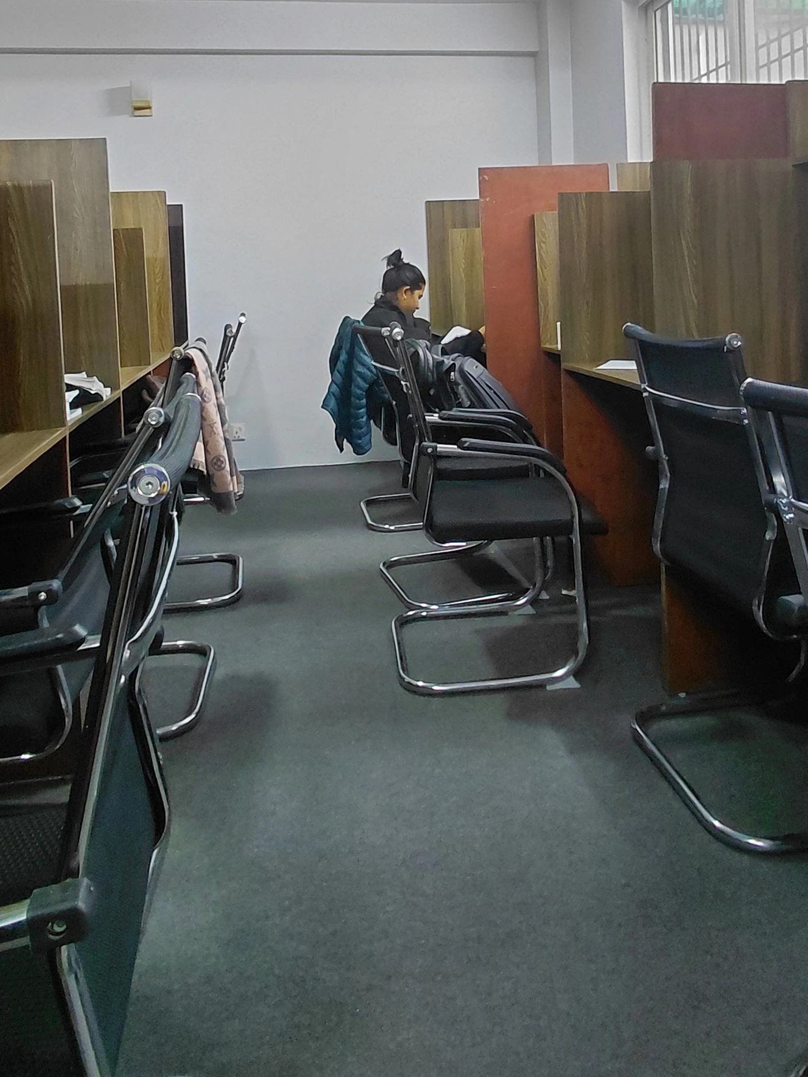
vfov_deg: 61.0
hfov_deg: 49.7
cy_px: 312
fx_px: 871
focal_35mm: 28
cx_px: 400
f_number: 2.2
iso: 160
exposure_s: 1/60
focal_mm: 1.64
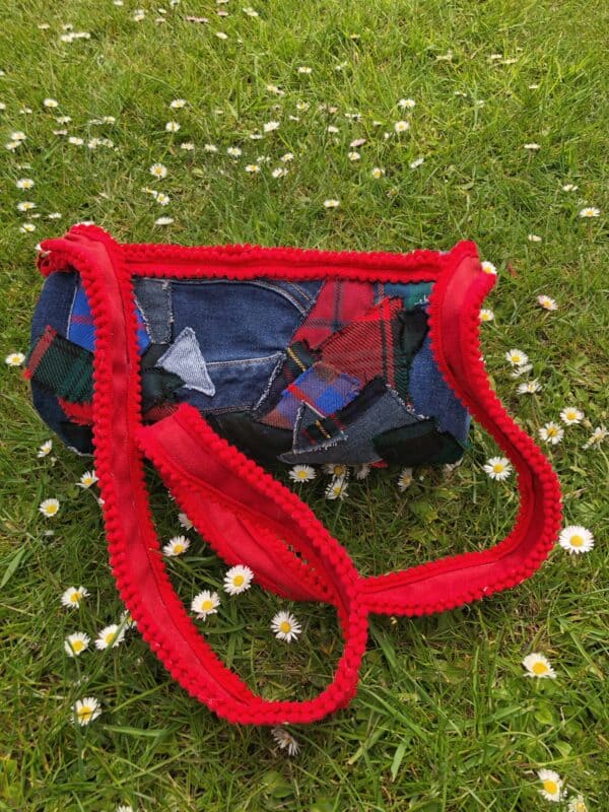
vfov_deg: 63.4
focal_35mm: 28
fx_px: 657
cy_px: 406
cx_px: 304
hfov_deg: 49.7
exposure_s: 1/316
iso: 20
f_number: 1.8
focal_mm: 3.99
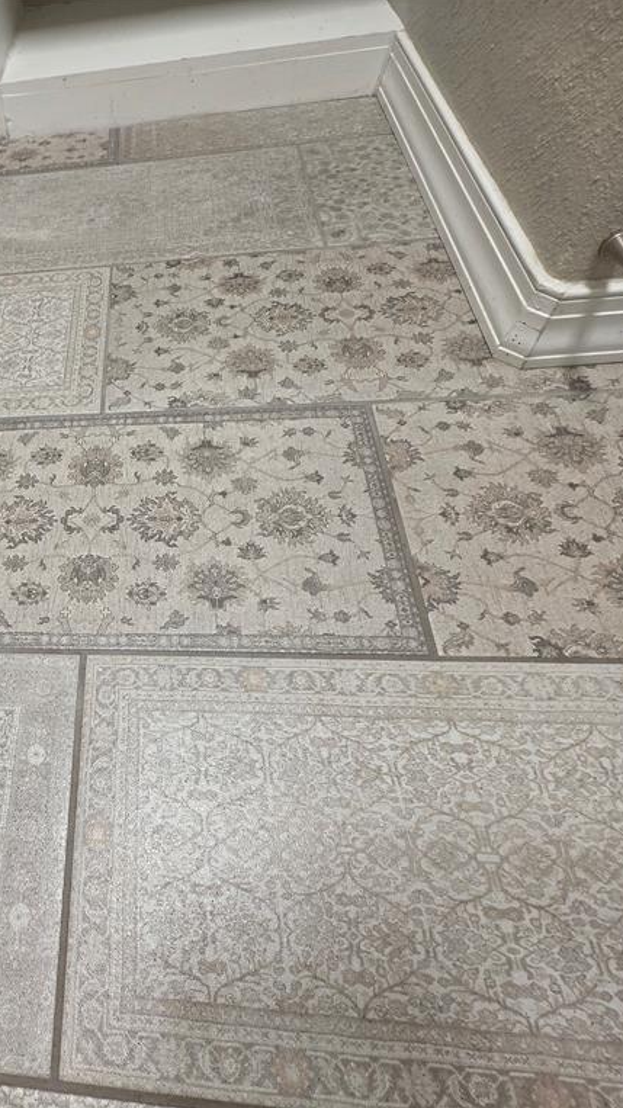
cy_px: 553
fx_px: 558
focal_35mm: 19
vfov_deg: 89.6
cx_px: 86
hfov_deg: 52.6
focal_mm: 2.2
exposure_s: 1/120
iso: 250
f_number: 1.9
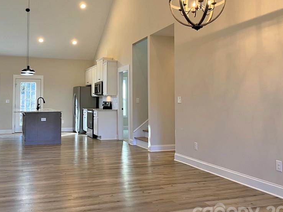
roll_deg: -0.1
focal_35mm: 36
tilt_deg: +2.0
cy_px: 84
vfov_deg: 39.4
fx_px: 294
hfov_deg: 51.0
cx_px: 111
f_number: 1.8
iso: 80
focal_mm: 4.25
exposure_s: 1/60
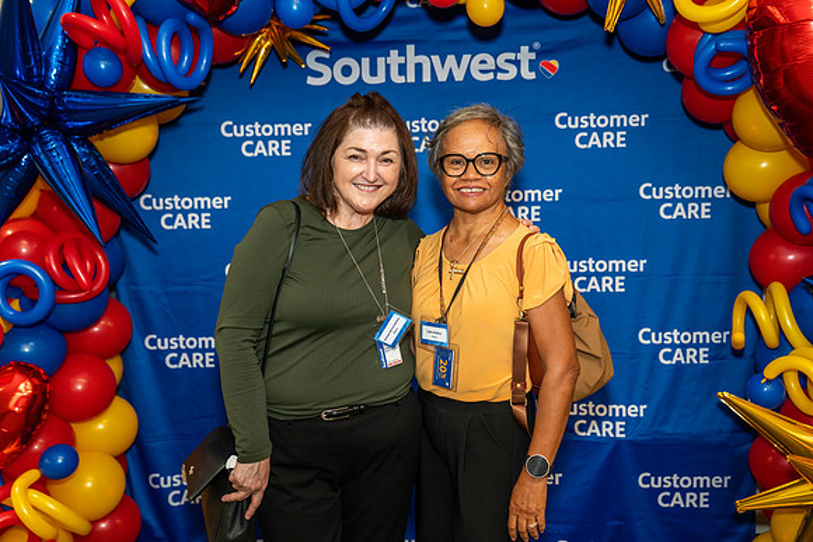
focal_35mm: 41
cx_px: 406
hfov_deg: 47.4
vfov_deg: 32.6
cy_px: 271
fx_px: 926
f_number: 4
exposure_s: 1/160
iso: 1600
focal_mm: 41
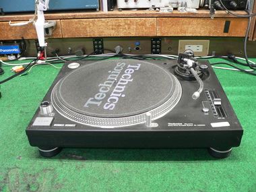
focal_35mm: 36
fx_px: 266
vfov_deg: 39.7
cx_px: 128
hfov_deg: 51.4
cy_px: 96
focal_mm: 6
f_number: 2.8
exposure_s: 1/8
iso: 200
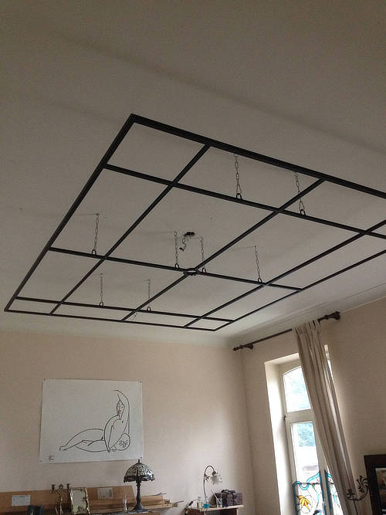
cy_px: 258
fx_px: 521
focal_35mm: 35
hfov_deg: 40.7
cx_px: 193
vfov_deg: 52.6
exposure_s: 1/20
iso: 250
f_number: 2.4
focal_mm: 4.28
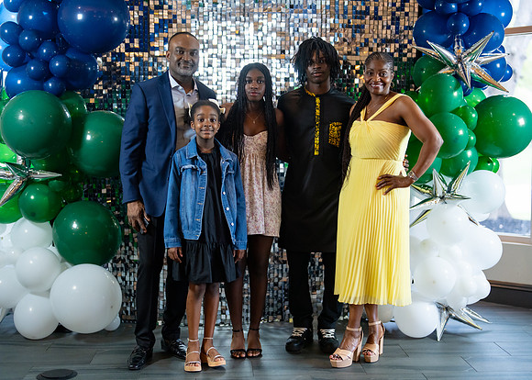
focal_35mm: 52
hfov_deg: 37.1
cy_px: 190
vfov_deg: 27.0
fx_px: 791
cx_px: 285
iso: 1250
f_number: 1.2
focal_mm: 50
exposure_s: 1/320
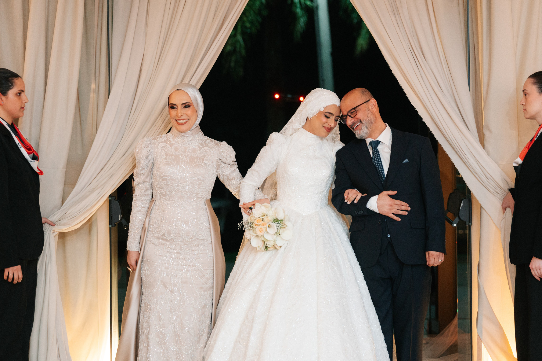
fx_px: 1344
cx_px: 297
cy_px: 200
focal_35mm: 89
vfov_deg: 15.3
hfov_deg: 22.8
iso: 1000
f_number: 2.8
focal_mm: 73
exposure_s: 1/200
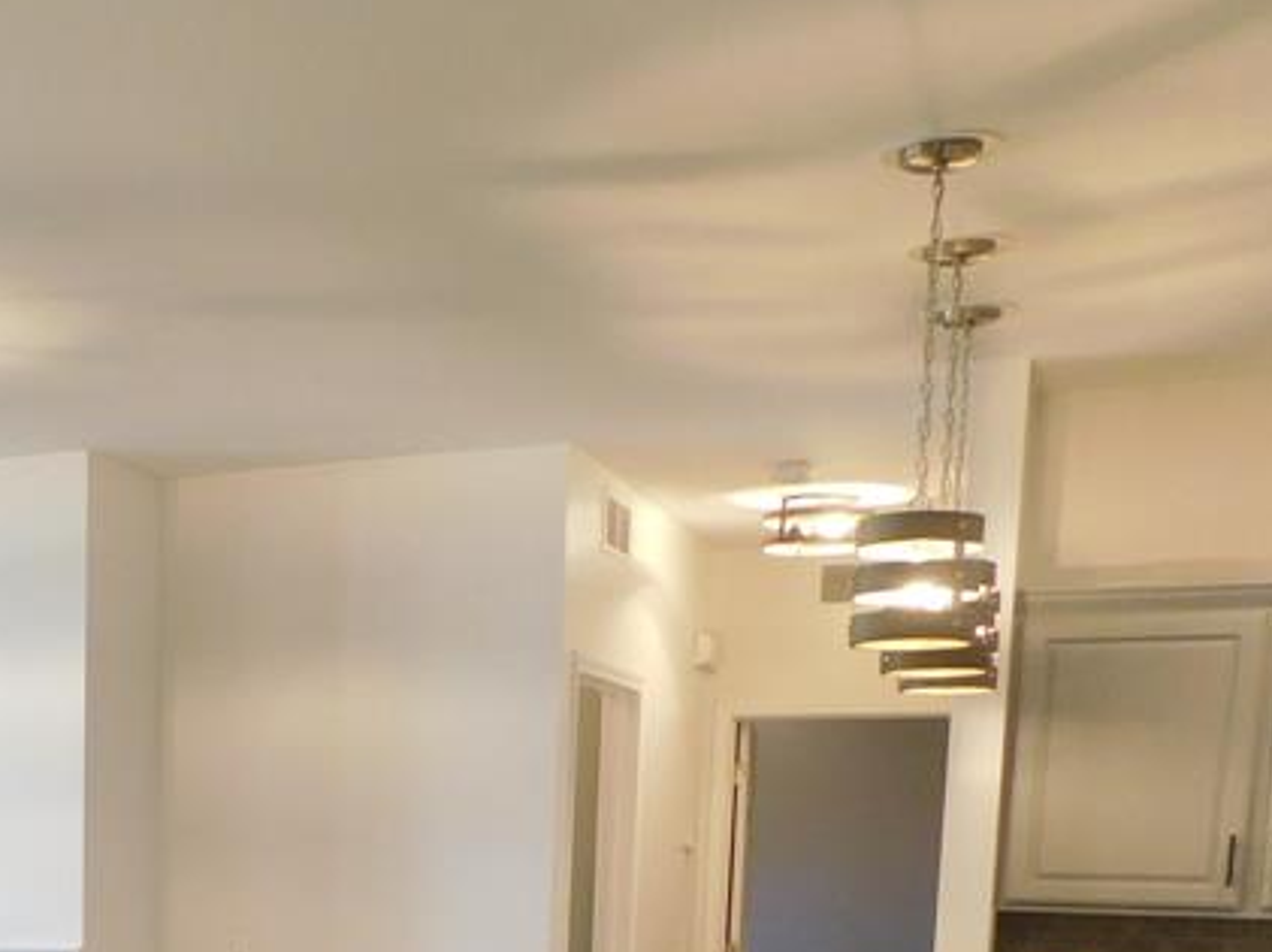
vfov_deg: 23.8
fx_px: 2056
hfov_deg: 31.2
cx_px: -63
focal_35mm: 56
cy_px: 1133
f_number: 3
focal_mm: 4
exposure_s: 1/30
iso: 220
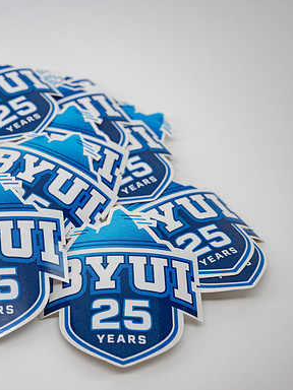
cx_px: 28
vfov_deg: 31.7
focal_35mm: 61
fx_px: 688
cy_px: 196
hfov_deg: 23.4
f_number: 8
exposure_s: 1/50
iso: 200
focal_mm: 42
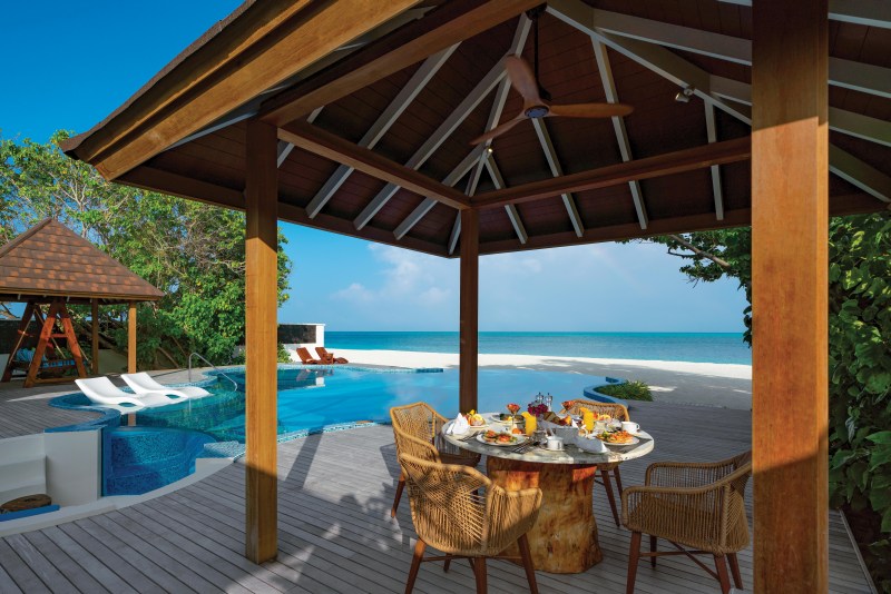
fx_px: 446
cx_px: 446
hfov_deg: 90.0
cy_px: 297
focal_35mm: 18
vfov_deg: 67.4
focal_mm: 18
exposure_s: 1/250
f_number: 8
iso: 100
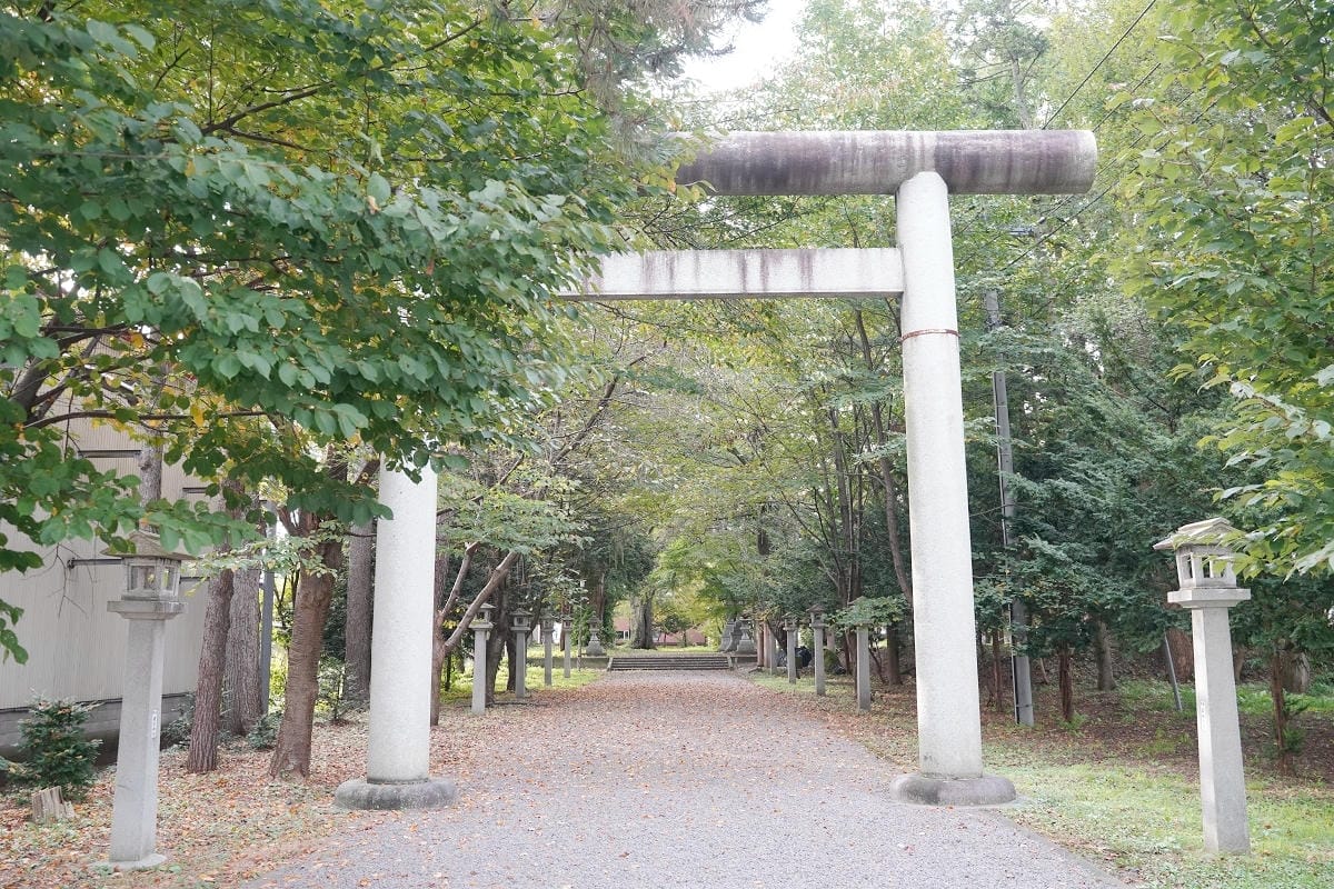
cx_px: 667
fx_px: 1149
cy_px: 444
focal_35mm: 31
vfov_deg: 42.3
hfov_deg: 60.3
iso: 1000
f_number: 4
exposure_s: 1/160
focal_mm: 31
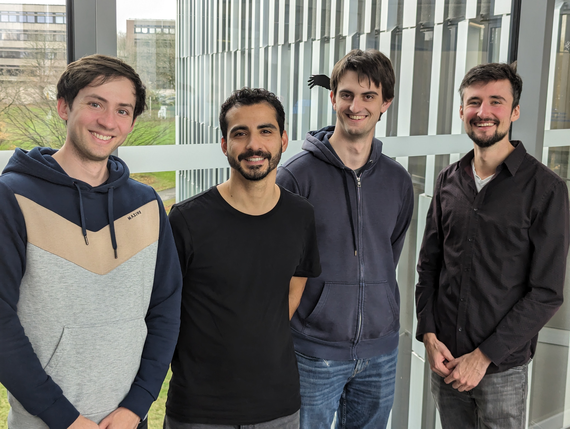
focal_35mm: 48
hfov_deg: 39.6
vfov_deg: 30.3
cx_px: 285
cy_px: 214
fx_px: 792
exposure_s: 1/129
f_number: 1.85
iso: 72
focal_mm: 6.81
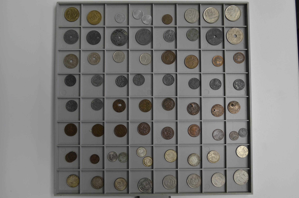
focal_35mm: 36
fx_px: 298
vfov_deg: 36.7
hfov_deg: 53.2
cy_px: 99
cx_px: 150
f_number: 5.6
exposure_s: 1/125
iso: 400
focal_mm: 24
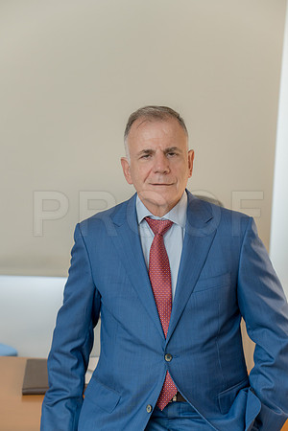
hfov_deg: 20.6
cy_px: 216
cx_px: 144
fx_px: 792
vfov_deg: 30.5
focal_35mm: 66
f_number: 4
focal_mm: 66
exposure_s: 1/100
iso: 1600
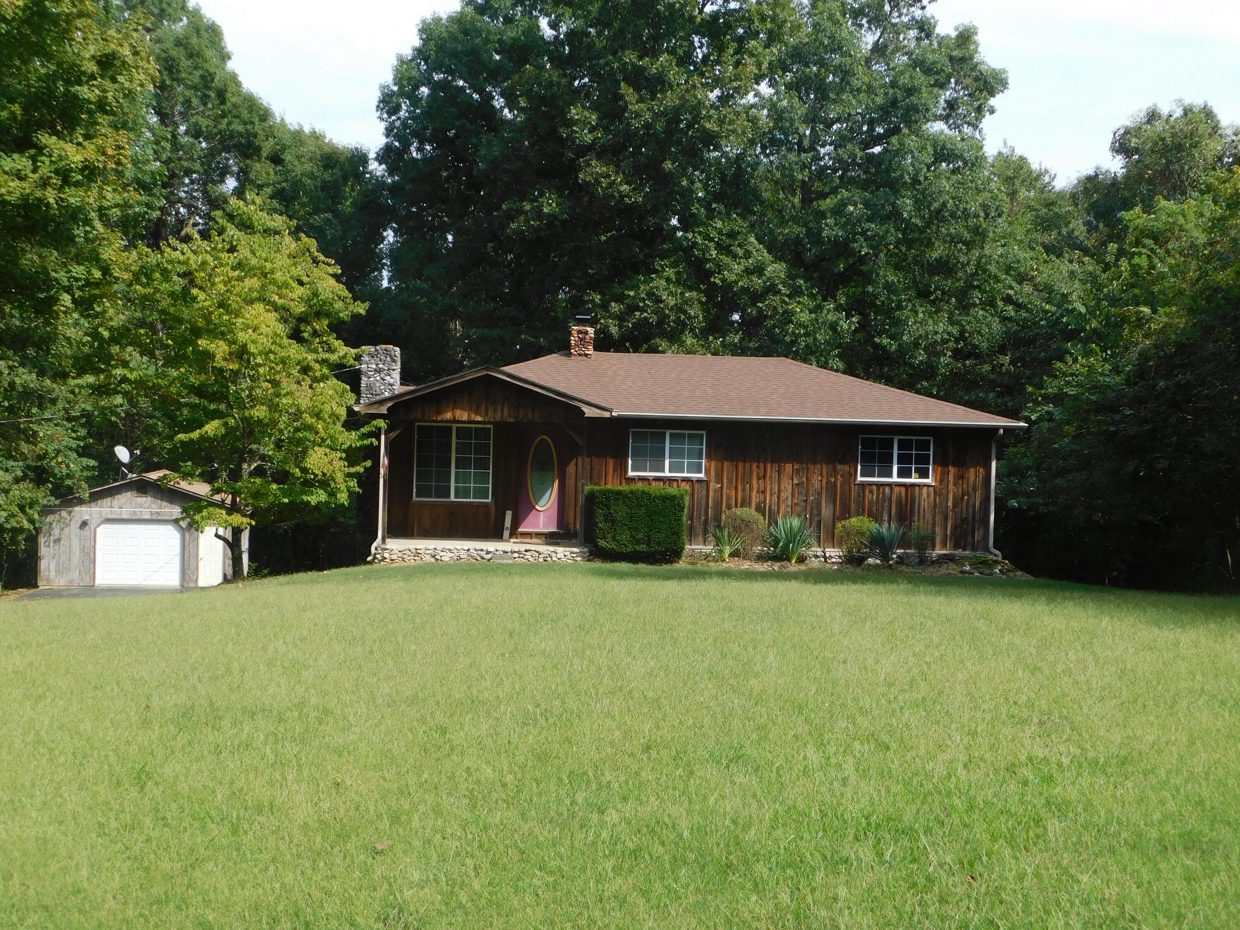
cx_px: 620
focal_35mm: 45
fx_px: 1612
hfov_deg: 42.1
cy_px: 465
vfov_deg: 32.2
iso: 125
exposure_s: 1/640
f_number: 3.7
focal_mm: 8
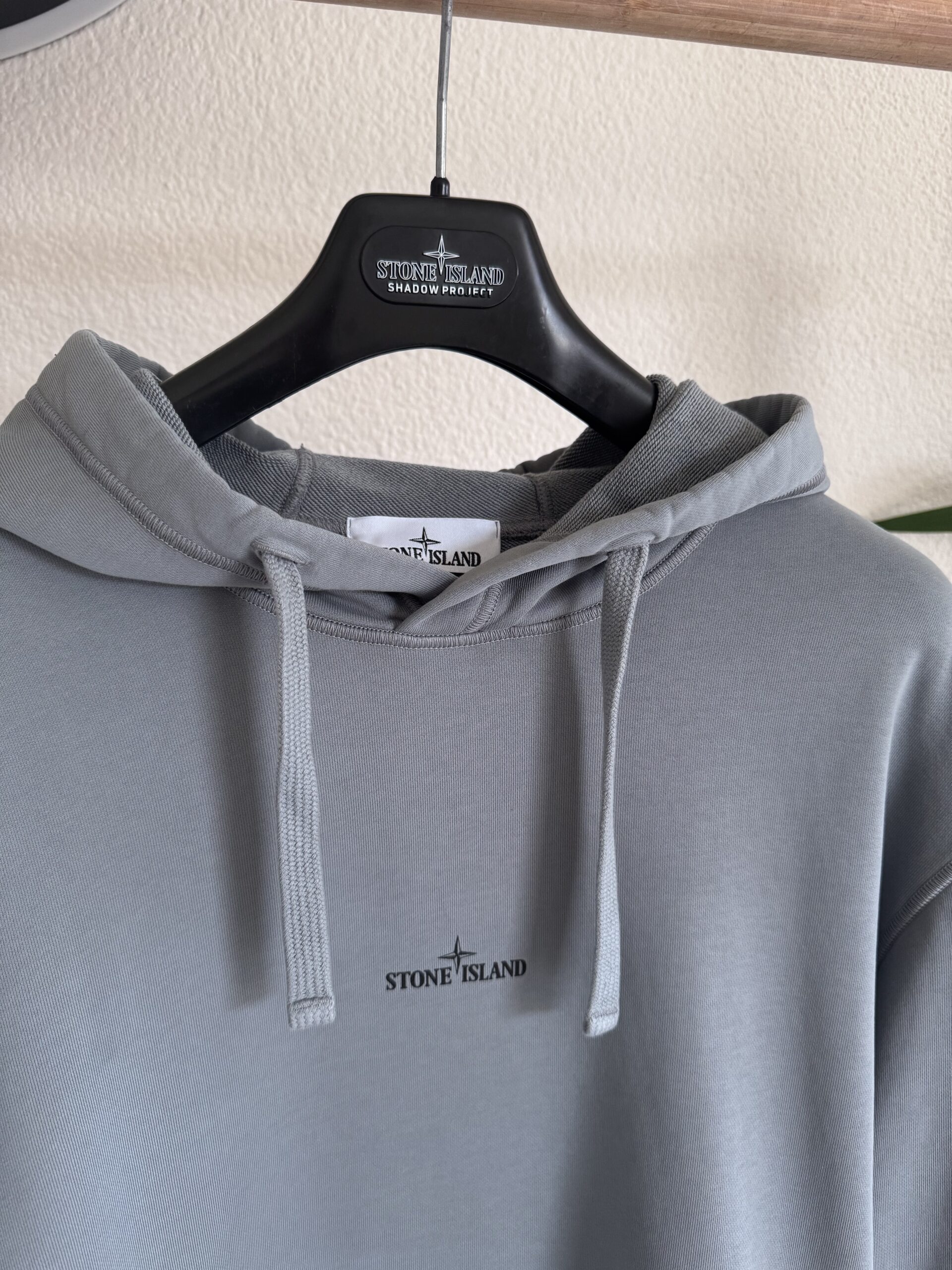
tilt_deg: -8.8
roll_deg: +0.3
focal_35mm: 24
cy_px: 635
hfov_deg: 56.8
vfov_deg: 71.6
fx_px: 880
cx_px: 476
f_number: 1.78
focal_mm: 6.76
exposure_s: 1/60
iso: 250
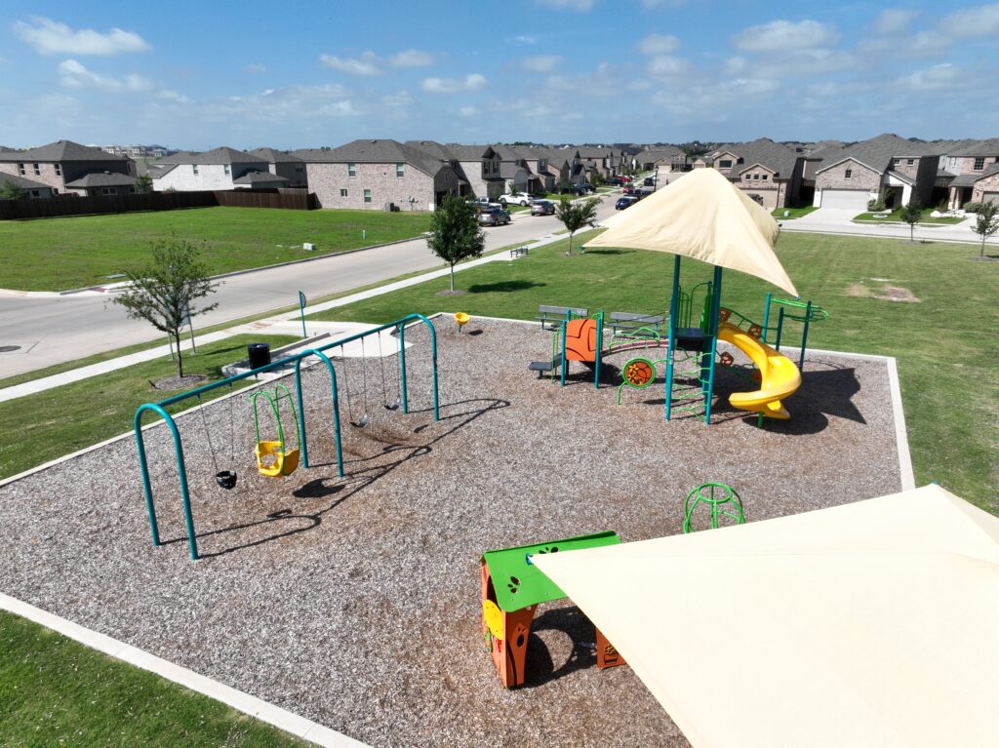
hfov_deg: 71.6
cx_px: 500
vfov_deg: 56.8
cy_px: 374
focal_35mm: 24
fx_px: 692
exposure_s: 1/120
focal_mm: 12.29
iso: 100
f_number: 11
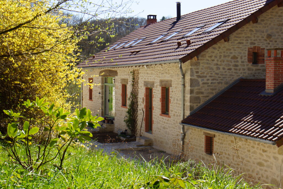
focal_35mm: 60
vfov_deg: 22.7
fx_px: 472
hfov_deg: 33.4
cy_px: 94
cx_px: 142
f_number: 10
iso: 100
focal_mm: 40
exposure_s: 1/125
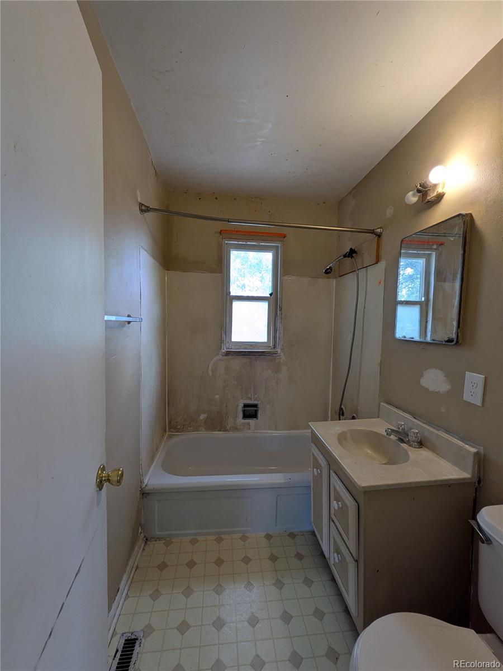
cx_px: 252
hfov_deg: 85.7
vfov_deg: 102.1
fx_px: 271
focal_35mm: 14
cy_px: 336
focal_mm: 1.83
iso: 59
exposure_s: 1/60
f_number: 2.2
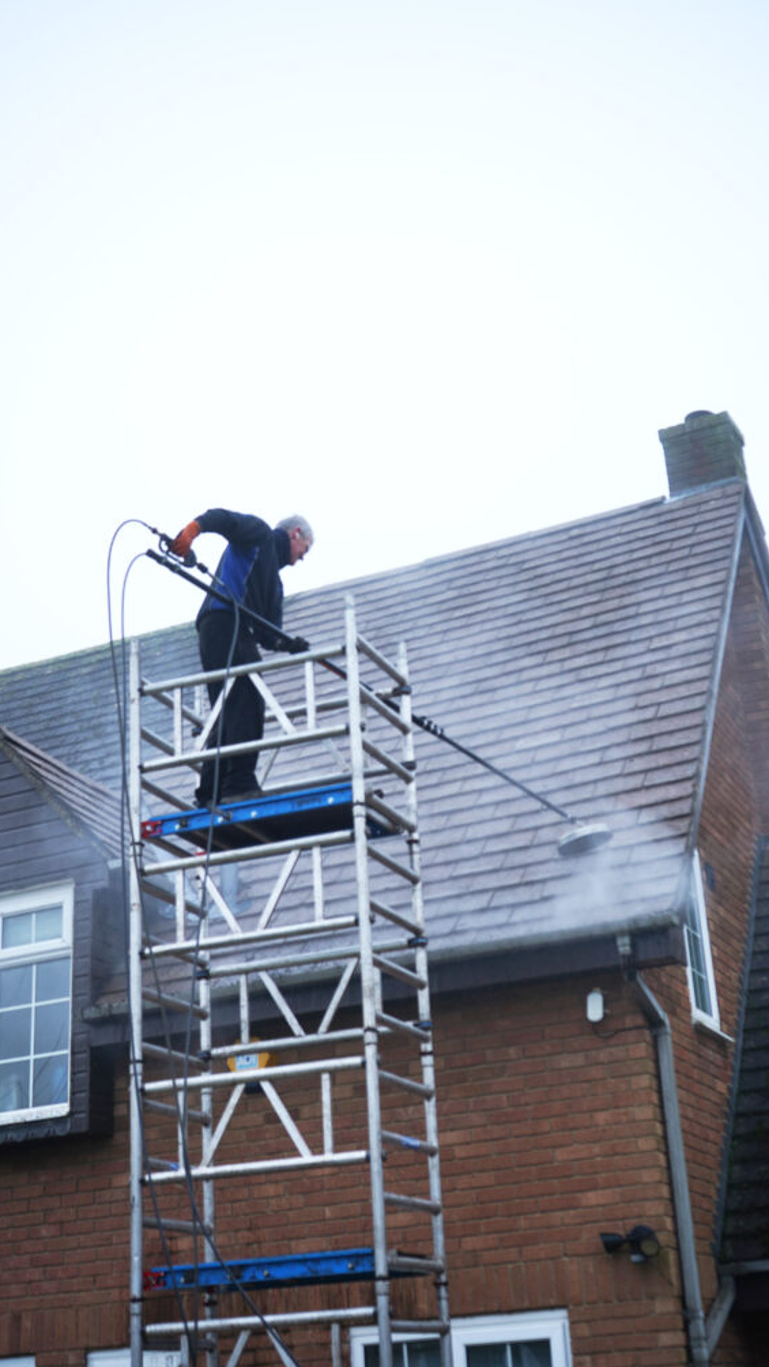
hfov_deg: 25.4
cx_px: 404
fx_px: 1703
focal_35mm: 47
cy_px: 671
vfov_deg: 43.7
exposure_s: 1/160
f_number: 5
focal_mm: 44
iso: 125
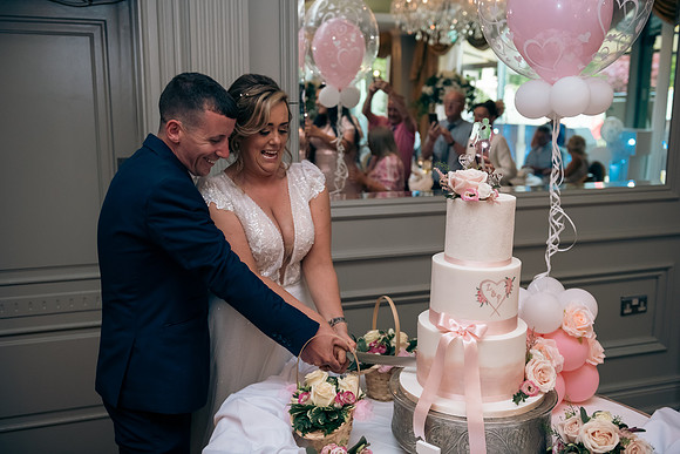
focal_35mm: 38
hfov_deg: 50.7
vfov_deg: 35.1
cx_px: 340
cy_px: 227
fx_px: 718
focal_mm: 38
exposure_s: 1/160
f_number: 3.5
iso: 800
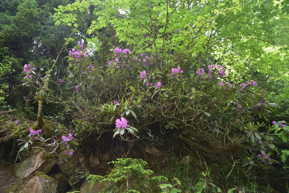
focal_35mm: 50
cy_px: 96
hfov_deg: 39.6
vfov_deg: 27.0
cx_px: 144
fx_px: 401
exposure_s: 1/125
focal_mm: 50
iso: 320
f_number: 7.1
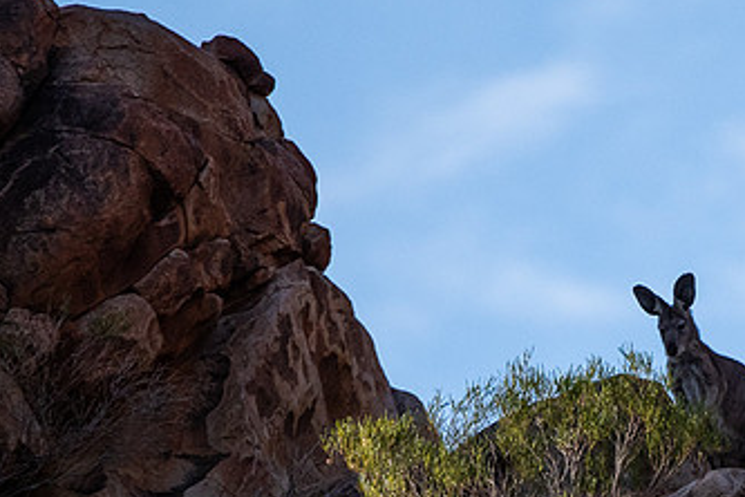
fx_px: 23548
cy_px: 393
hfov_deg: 1.8
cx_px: 651
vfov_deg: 1.2
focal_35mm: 1138
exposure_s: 1/5000
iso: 1250
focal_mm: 400
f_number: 5.6
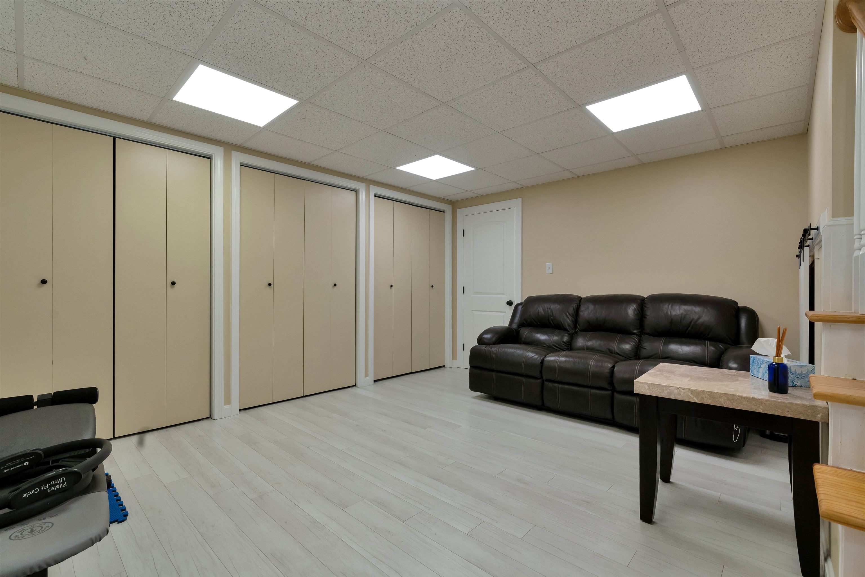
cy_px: 288
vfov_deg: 73.8
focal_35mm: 16
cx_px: 432
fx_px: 384
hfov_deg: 96.7
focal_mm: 16
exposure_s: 1/90
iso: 800
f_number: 8
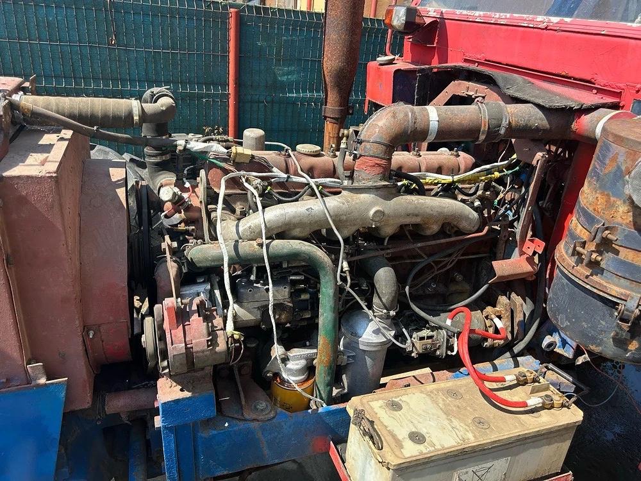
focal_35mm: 26
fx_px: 481
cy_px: 240
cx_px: 320
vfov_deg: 53.1
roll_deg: -5.2
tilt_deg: -26.6
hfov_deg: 67.3
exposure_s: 1/1412
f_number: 1.5
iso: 50
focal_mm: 5.7
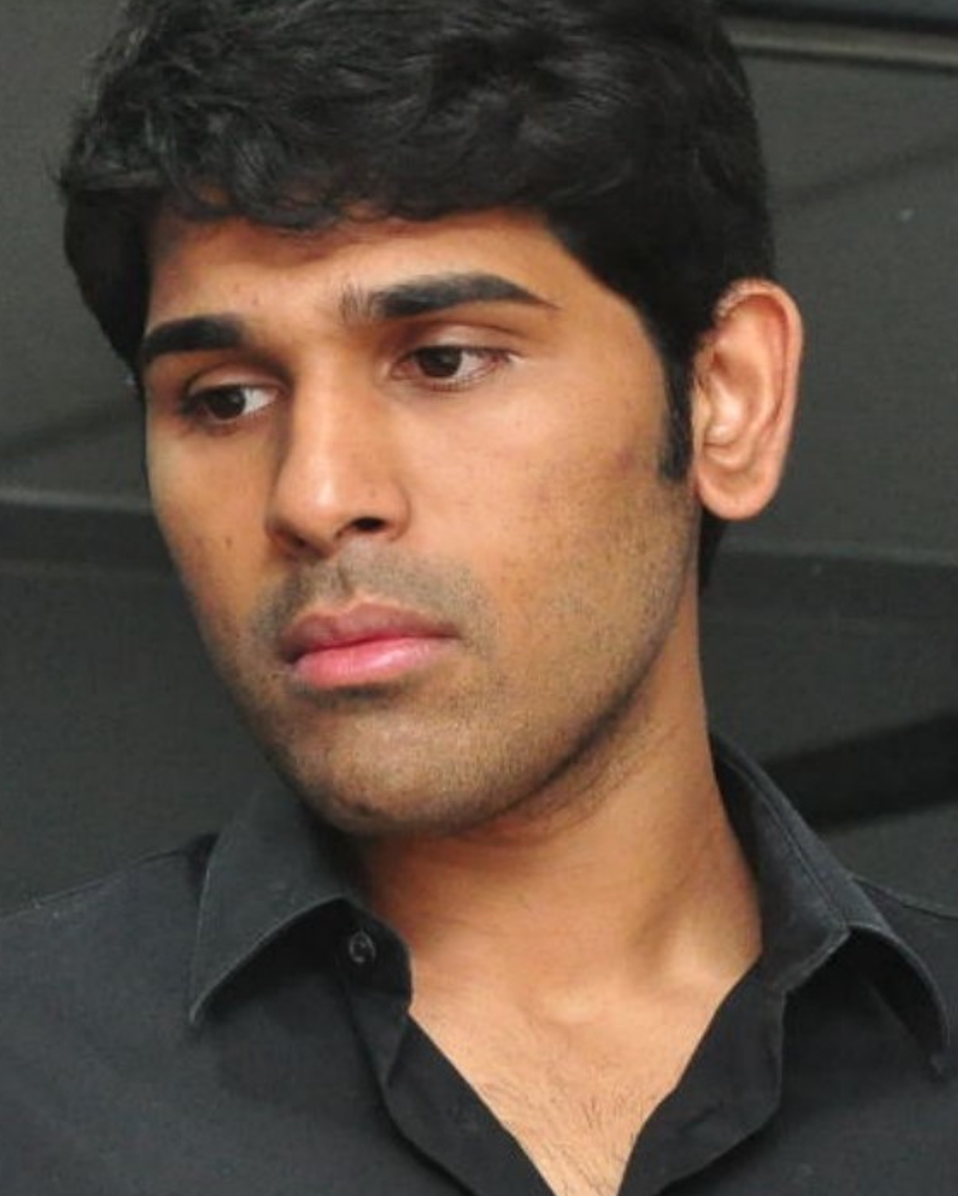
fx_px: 10059
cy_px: 897
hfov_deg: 5.4
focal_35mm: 284
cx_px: -231
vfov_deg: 6.8
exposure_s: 1/125
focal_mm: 62
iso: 1600
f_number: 6.3
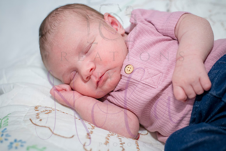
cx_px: 113
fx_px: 314
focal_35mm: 50
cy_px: 76
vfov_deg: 27.0
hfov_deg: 39.6
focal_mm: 50
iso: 800
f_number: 4
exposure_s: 1/250
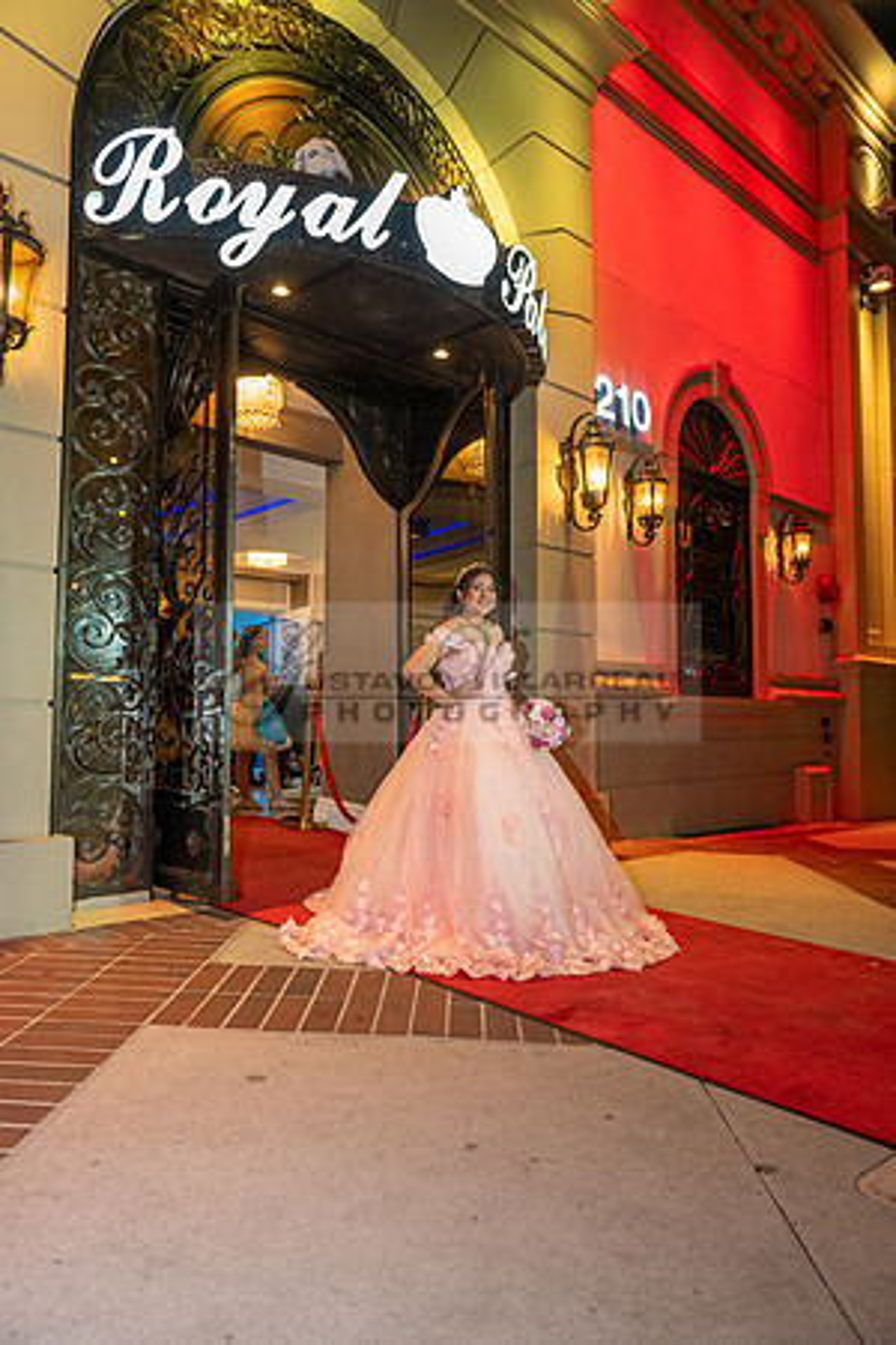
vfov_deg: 73.7
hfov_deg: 53.1
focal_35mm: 24
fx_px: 896
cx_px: 448
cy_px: 672
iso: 1600
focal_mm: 24
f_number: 4.5
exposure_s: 1/125
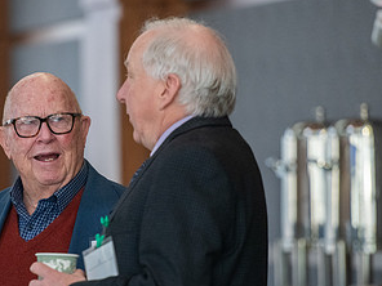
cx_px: 94
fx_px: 4160
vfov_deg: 3.9
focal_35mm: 377
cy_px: 173
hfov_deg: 5.3
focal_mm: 200
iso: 1600
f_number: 2.8
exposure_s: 1/200
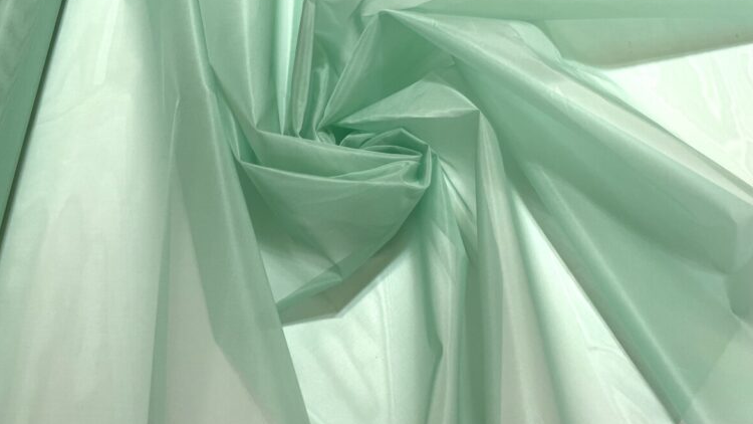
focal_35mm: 29
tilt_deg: -66.8
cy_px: 178
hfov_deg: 66.1
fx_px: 579
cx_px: 384
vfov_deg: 40.1
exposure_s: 1/100
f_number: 1.6
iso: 100
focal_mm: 4.2
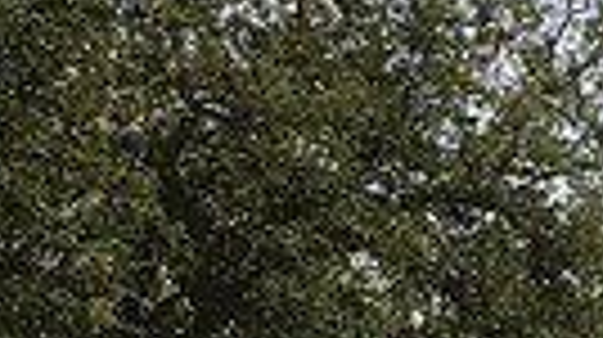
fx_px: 1741
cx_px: 1256
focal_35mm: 109
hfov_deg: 15.3
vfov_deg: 10.6
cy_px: 545
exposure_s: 1/250
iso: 400
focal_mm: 24
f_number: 2.8
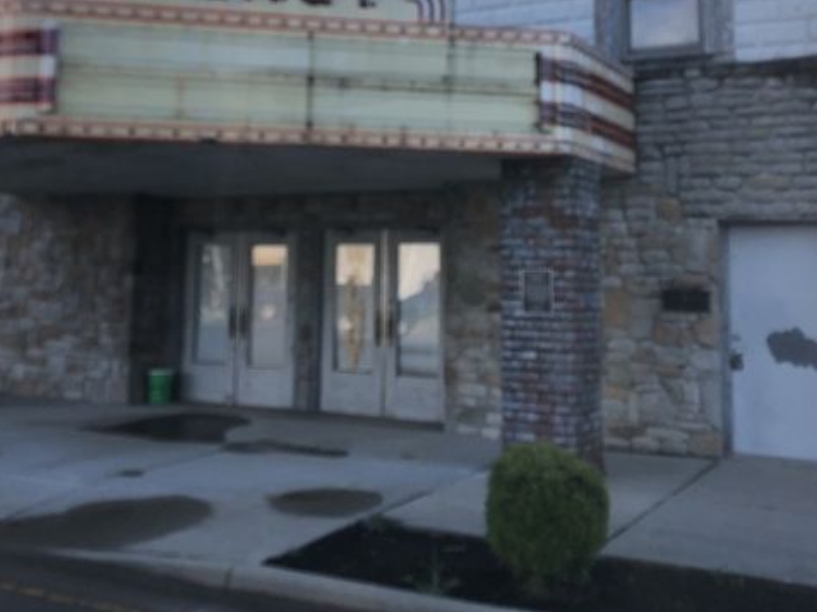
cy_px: 149
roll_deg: -1.2
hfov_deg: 40.4
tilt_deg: +7.6
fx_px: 1108
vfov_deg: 30.3
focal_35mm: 47
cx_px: 344
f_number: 1.8
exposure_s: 1/631
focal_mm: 4
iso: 20
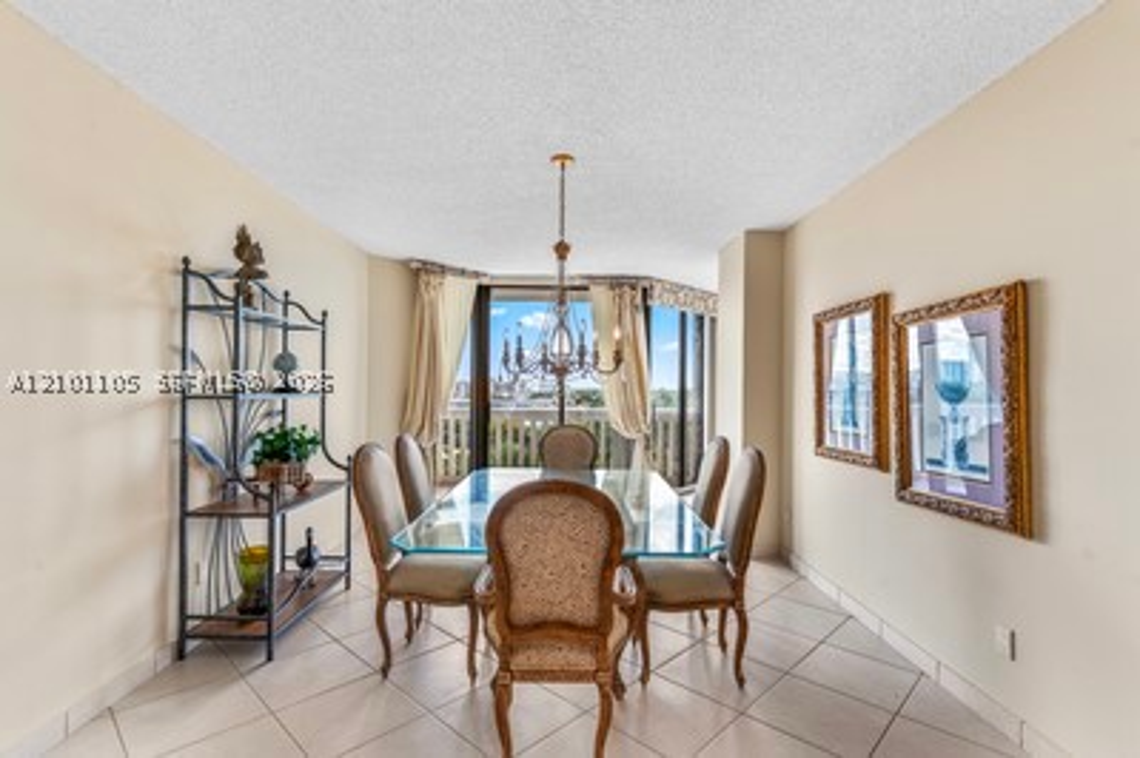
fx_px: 538
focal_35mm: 17
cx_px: 570
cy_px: 379
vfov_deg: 70.3
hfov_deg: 93.3
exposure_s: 1/8
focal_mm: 17
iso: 200
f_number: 8
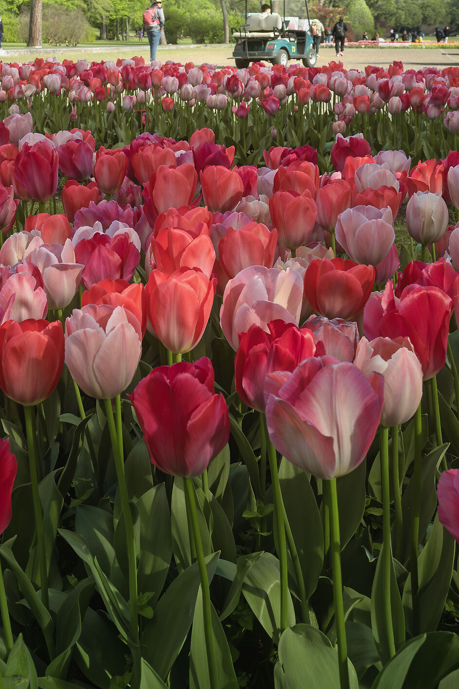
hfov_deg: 29.9
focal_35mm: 44
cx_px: 105
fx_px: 842
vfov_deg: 43.3
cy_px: 186
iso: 500
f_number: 10
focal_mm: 26
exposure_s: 1/400
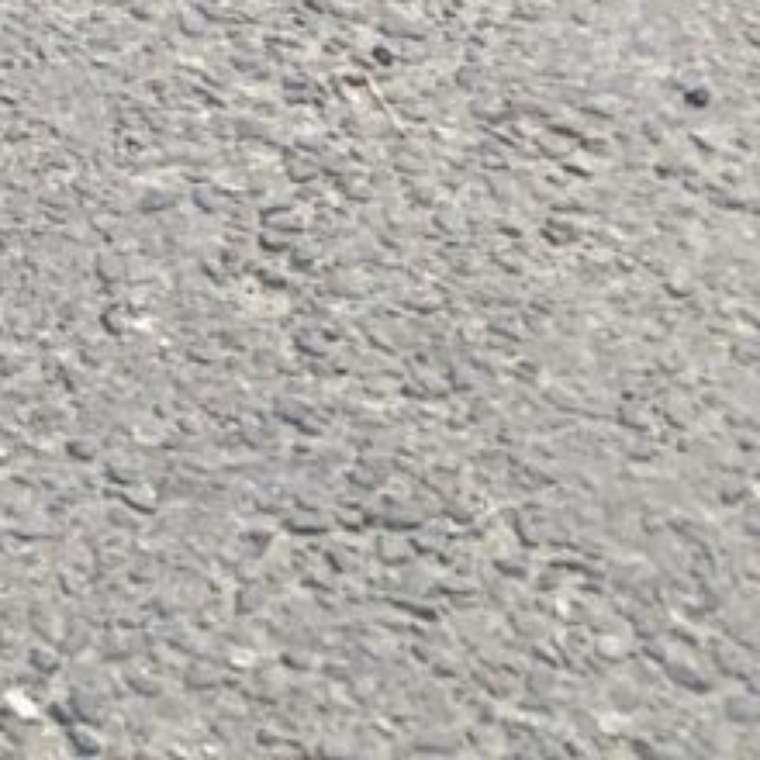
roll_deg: +1.7
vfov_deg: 8.0
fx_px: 4148
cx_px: -1036
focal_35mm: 167
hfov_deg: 9.4
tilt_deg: -5.8
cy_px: -1948
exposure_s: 1/1513
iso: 25
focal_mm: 4.25
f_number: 1.8
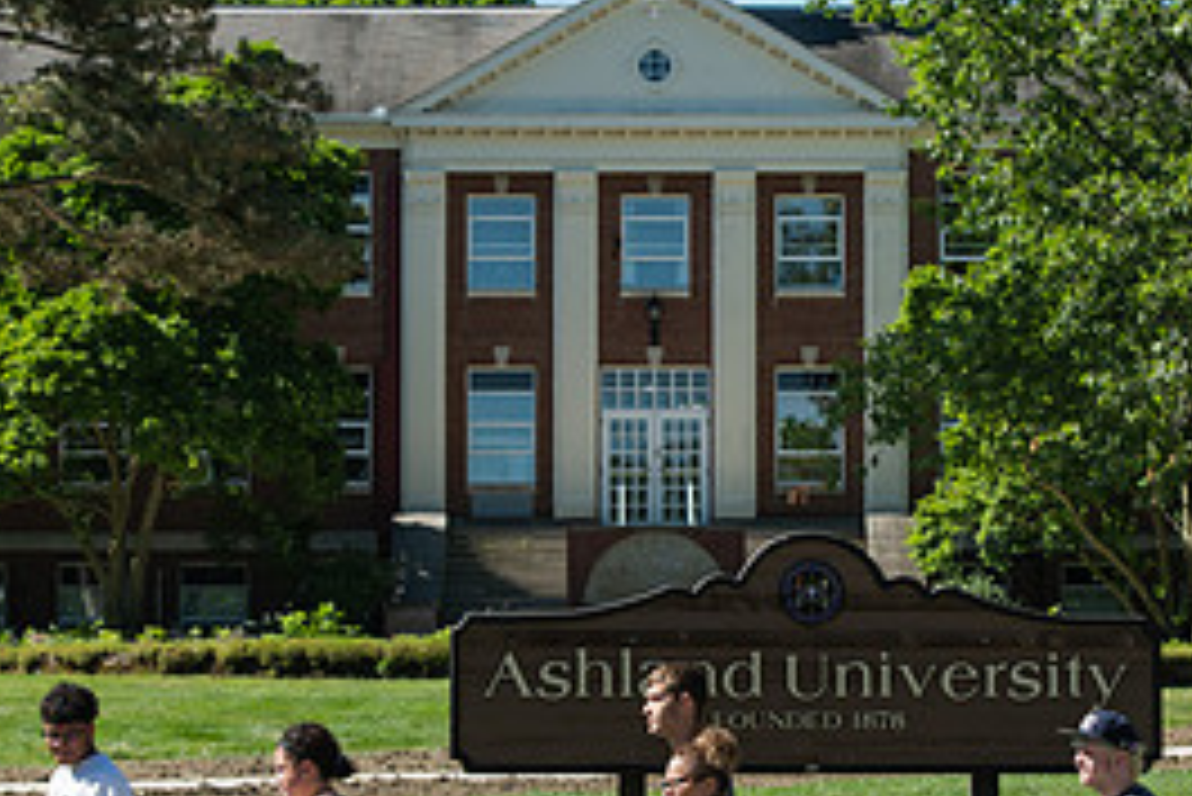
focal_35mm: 153
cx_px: 765
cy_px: 497
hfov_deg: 13.4
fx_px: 5069
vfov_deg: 9.0
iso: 100
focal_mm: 70
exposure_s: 1/500
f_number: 5
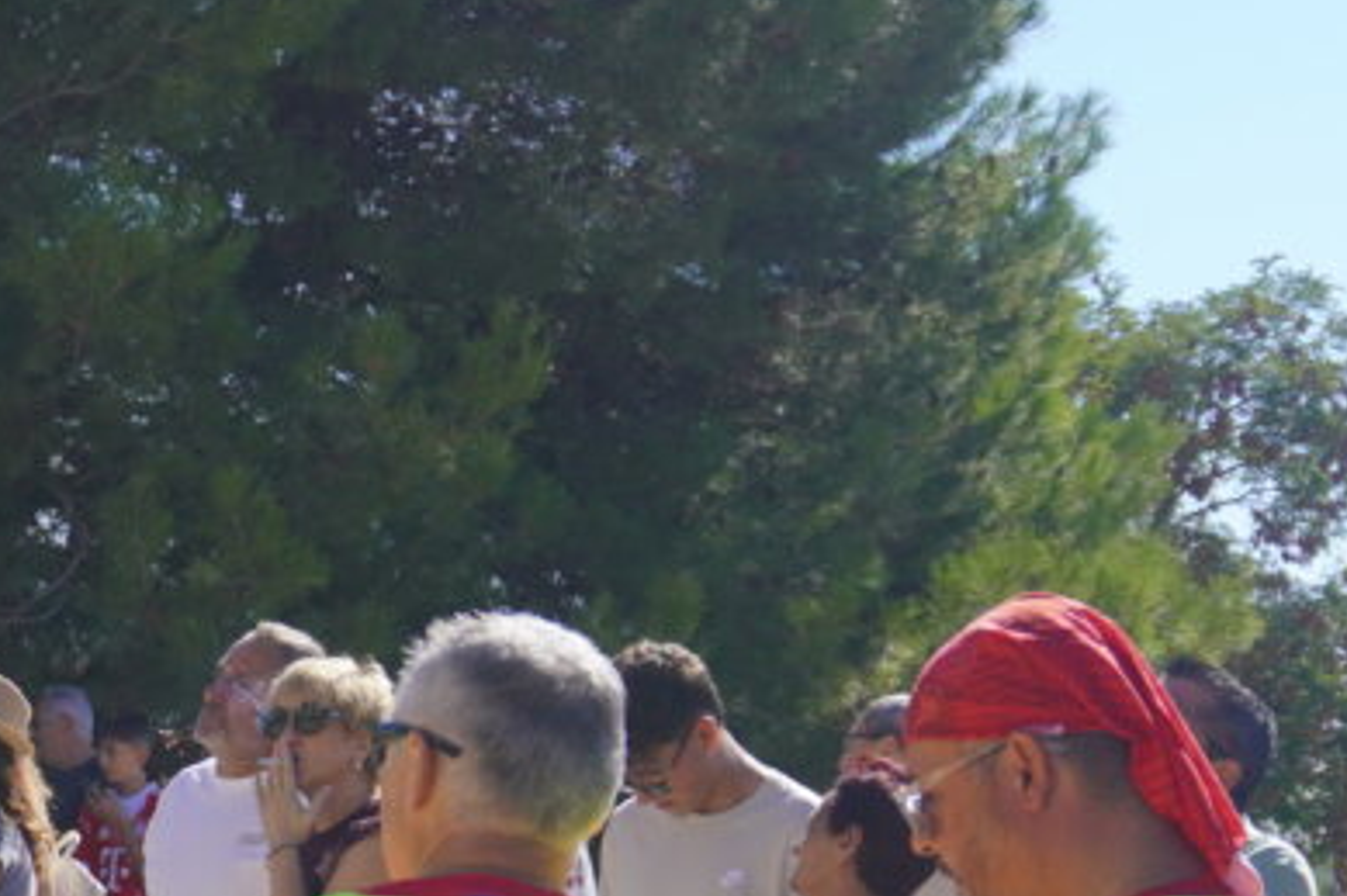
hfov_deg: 12.8
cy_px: 960
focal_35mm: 158
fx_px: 5909
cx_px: -21
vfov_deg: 8.6
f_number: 5.6
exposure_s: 1/500
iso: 100
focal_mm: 32
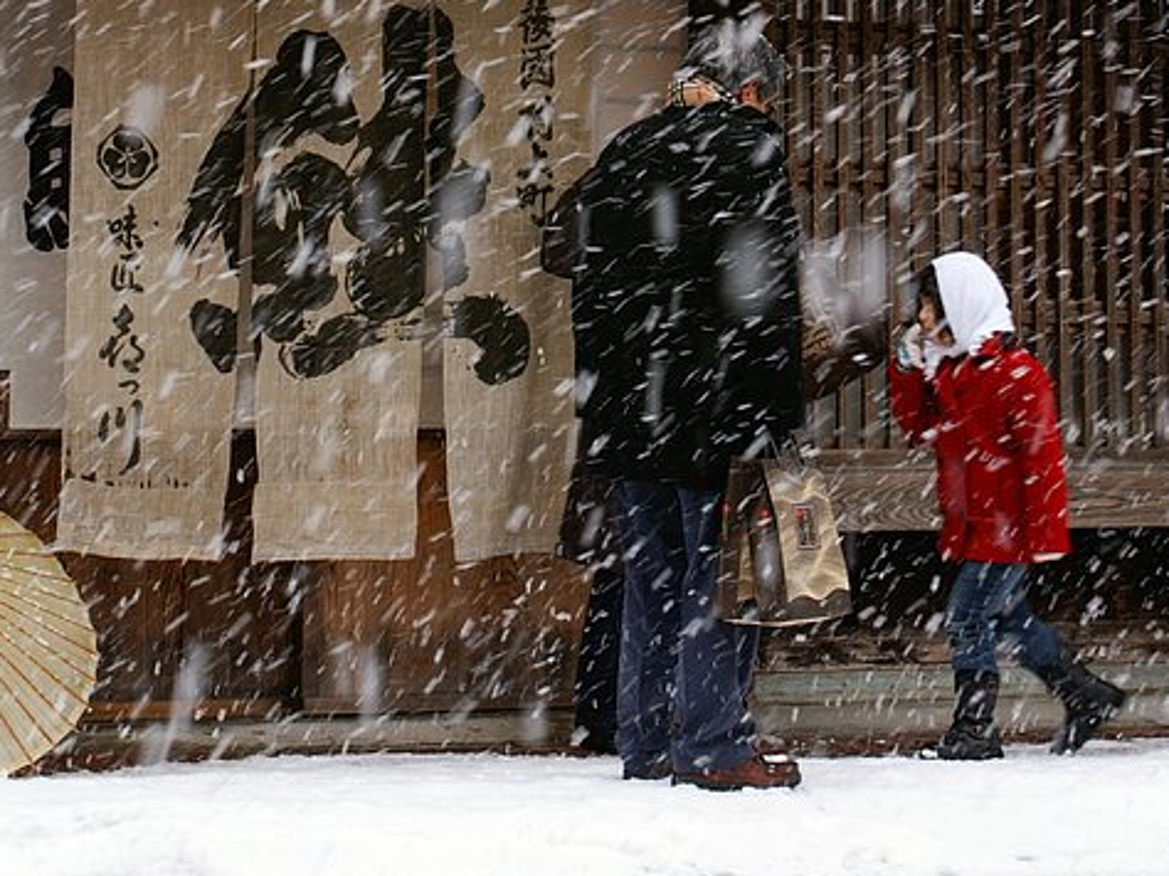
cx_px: 491
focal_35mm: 109
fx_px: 3680
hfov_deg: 18.0
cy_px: 46
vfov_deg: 13.4
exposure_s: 1/60
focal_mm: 35
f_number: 6.3
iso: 200
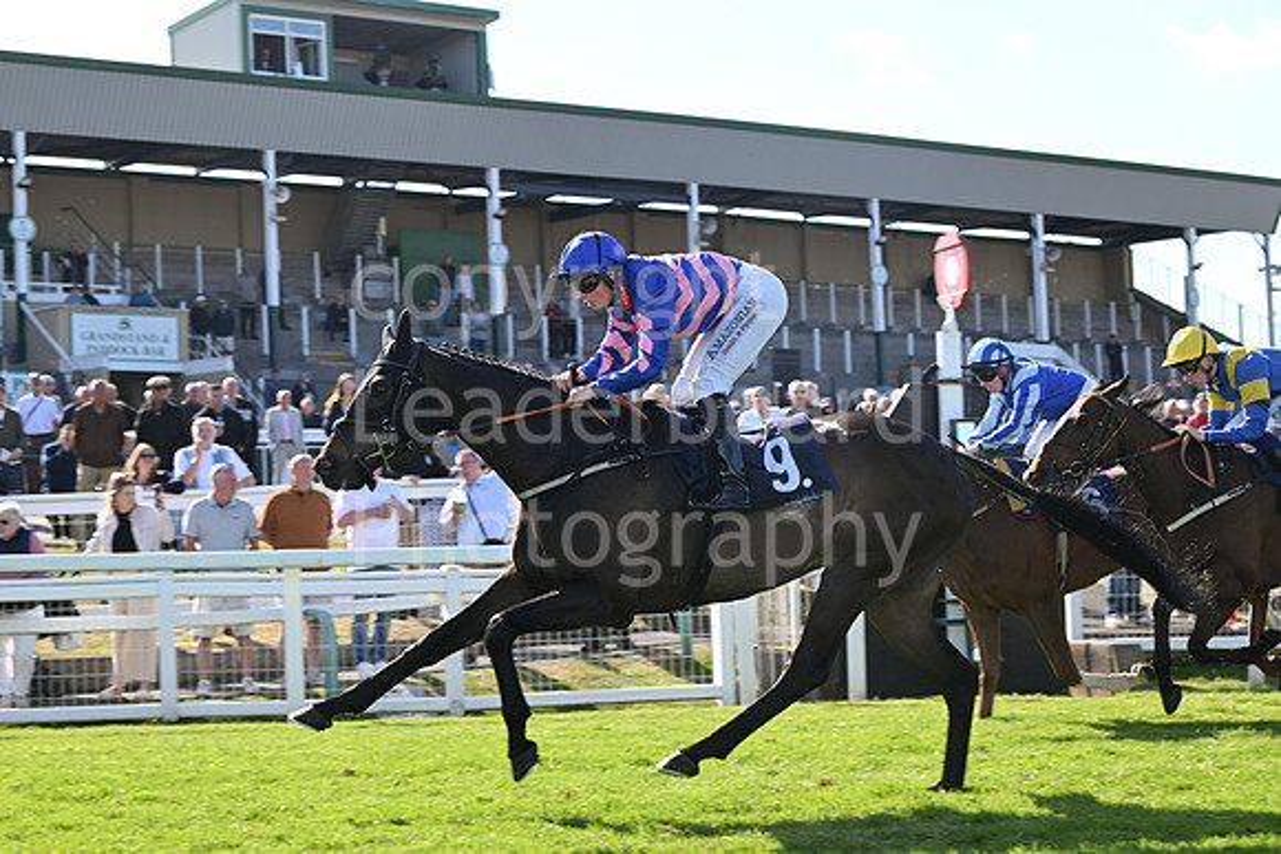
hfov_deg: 24.8
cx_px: 640
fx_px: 2918
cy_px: 427
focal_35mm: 82
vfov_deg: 16.7
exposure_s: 1/800
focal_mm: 82
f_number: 6.3
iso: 400
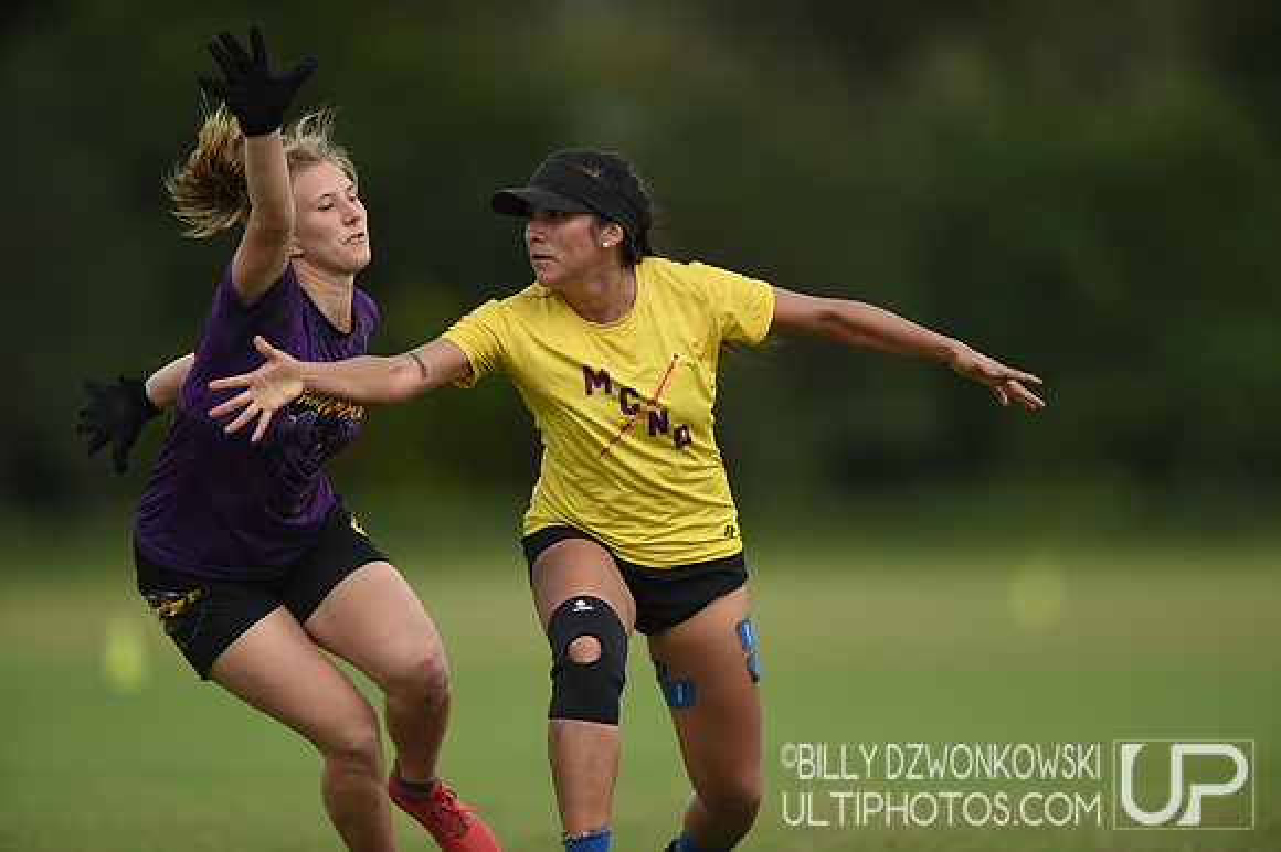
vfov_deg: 3.4
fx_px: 14225
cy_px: 426
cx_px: 640
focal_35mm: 400
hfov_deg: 5.2
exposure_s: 1/2000
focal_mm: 400
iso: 160
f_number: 2.8
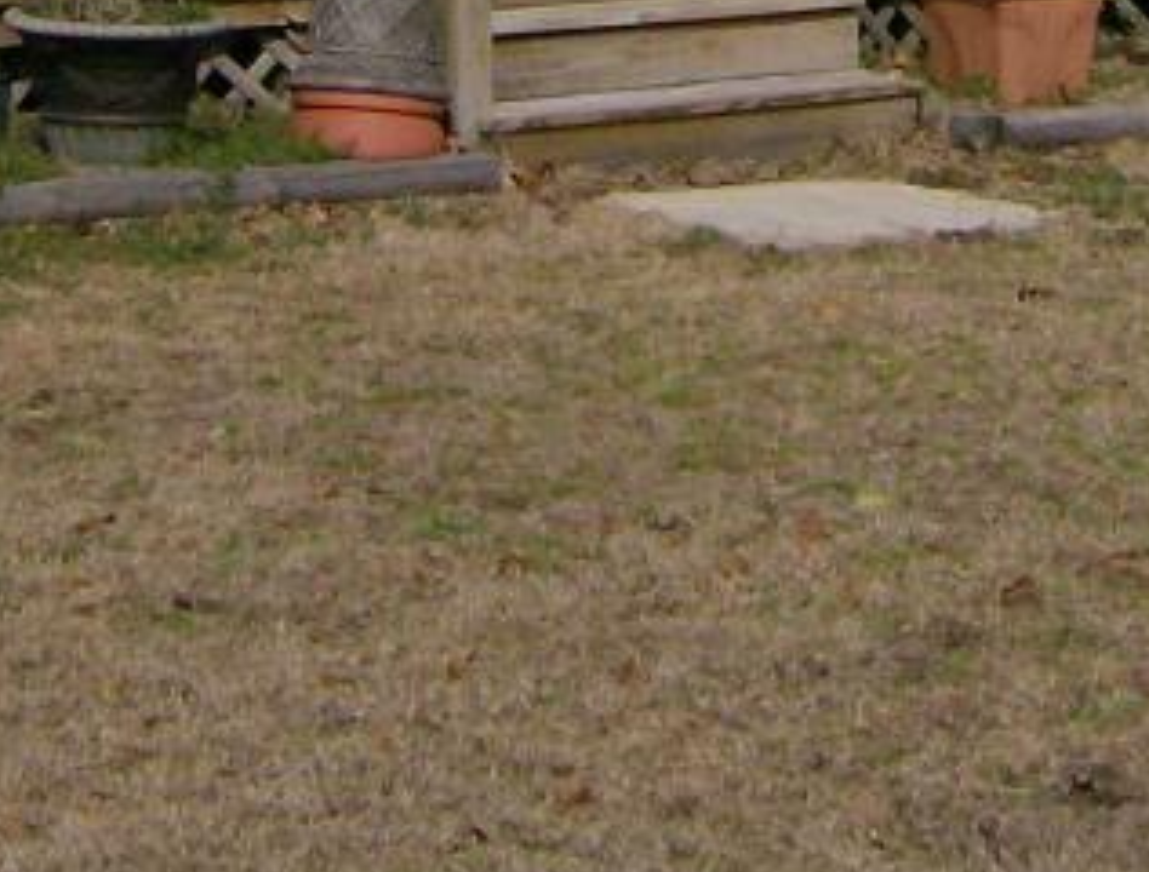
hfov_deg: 13.4
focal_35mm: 146
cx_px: 778
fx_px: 4868
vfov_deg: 9.6
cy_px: -839
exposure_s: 1/1504
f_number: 4.7
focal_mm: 6
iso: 100
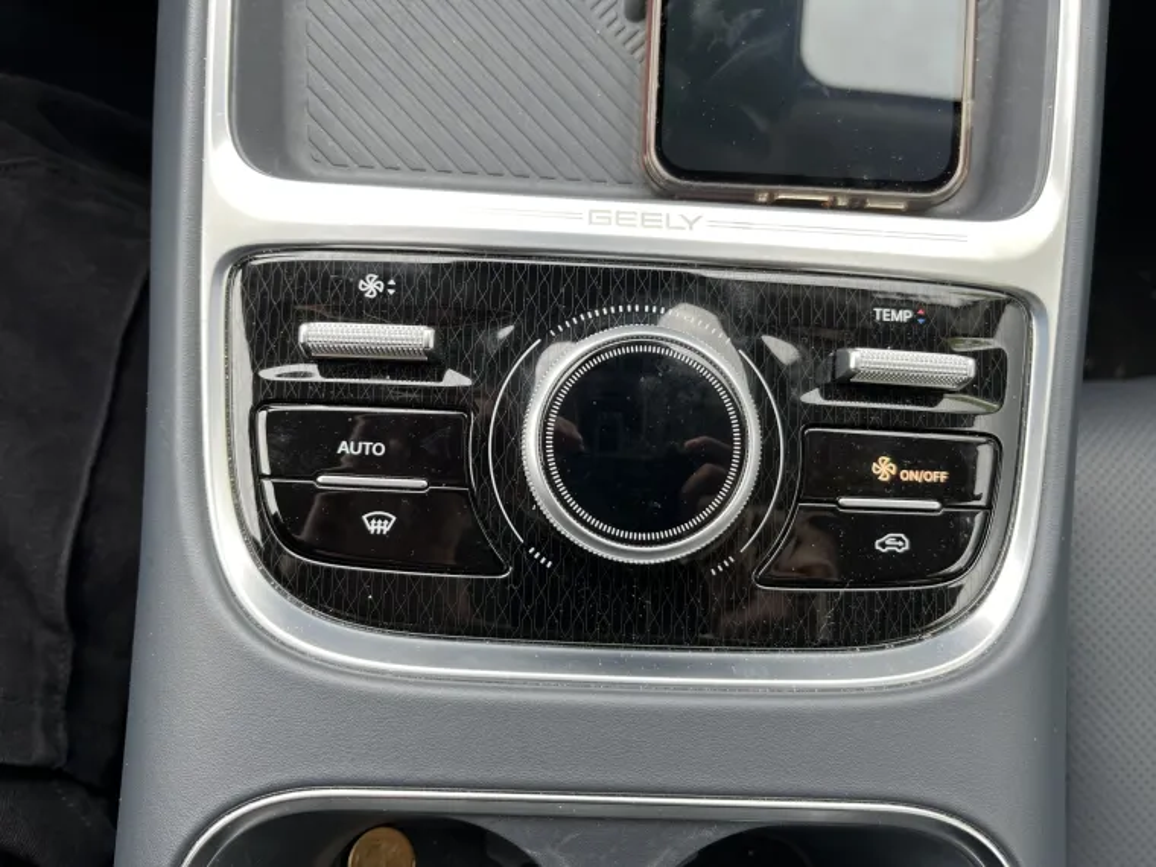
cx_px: 578
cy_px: 434
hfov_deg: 67.3
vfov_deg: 53.1
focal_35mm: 26
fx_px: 868
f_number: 1.6
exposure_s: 1/122
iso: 40
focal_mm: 5.1
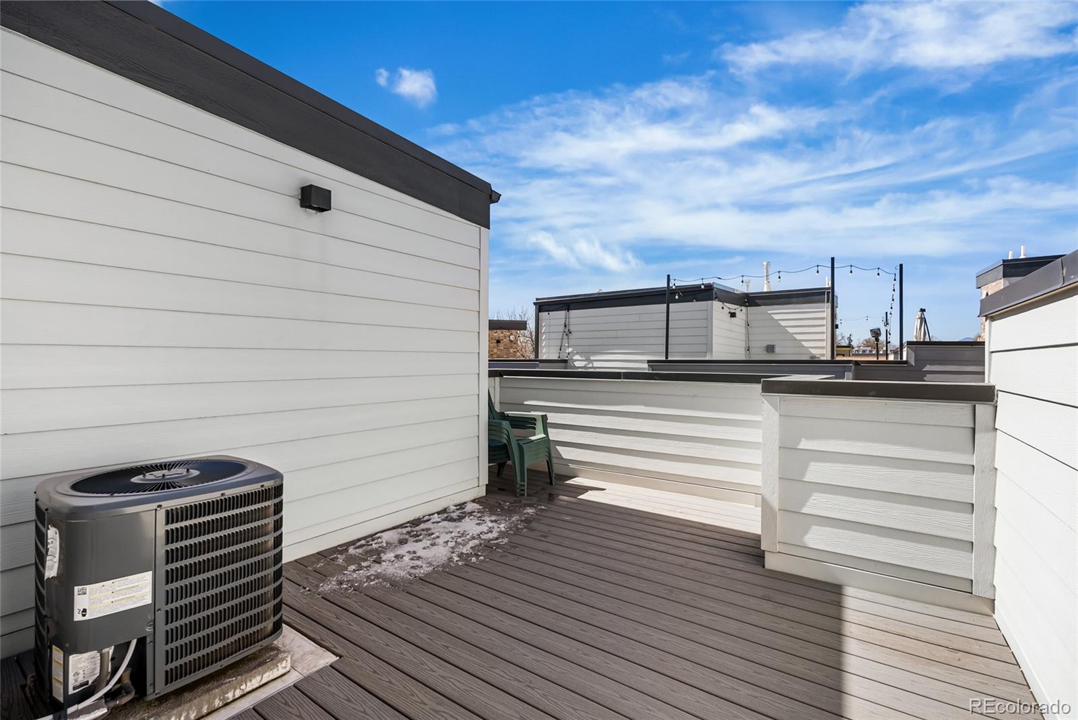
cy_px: 360
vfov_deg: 73.8
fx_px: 479
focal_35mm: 16
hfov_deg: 96.7
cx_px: 539
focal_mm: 16
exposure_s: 1/100
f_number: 8
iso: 200
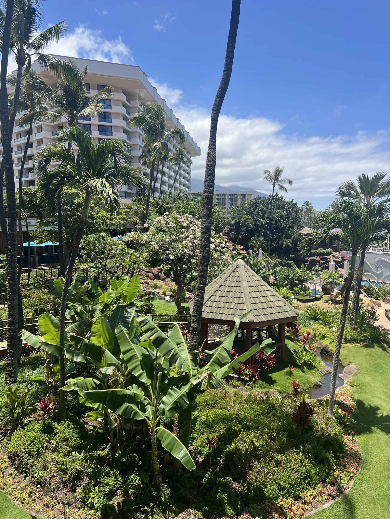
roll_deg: +1.3
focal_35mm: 26
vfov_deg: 67.3
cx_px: 195
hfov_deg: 53.1
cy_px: 260
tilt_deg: -4.7
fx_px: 391
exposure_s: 1/3165
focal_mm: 5.7
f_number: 1.5
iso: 50
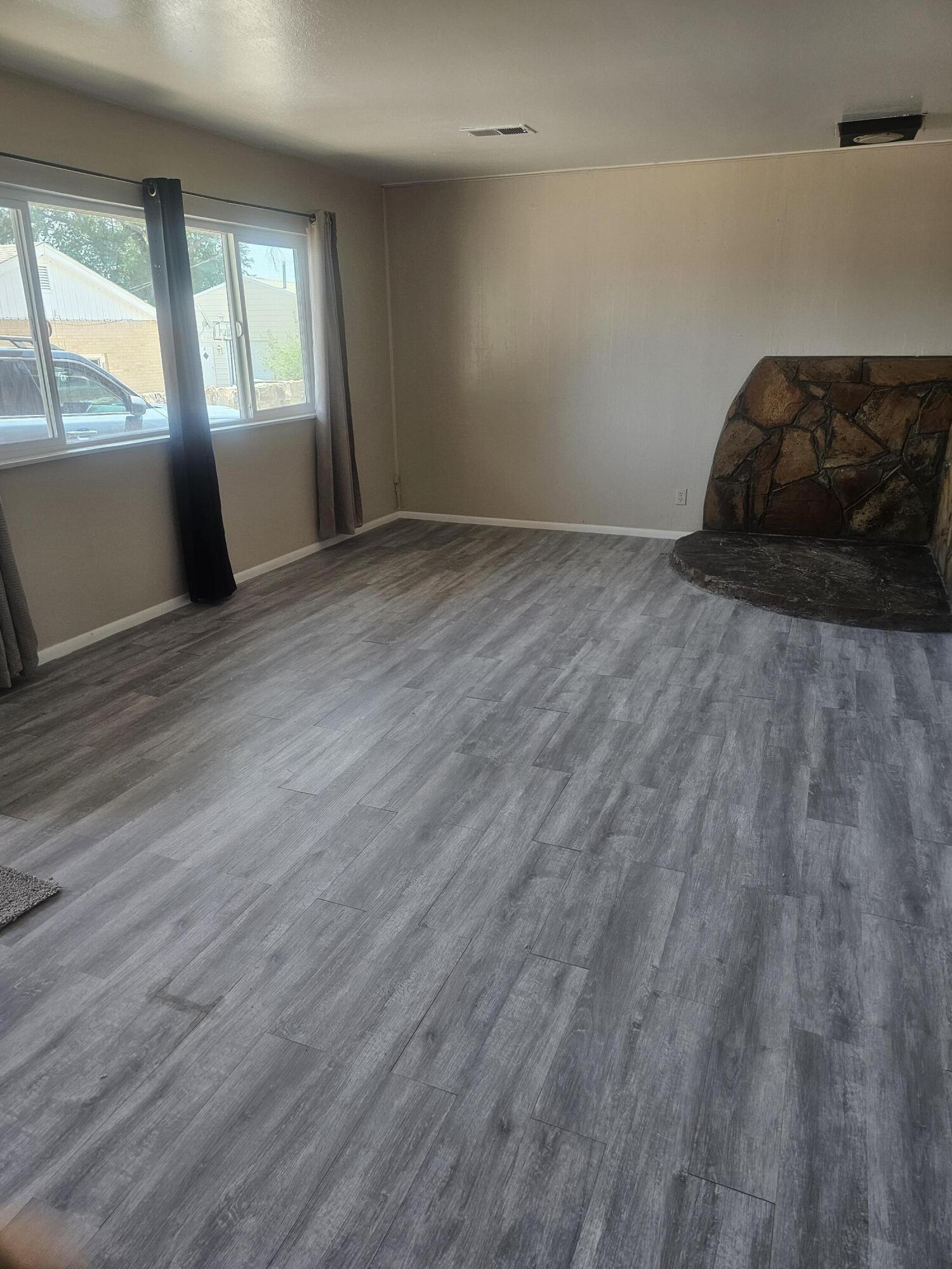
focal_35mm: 23
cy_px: 634
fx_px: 843
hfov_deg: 58.9
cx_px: 476
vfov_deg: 73.9
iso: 160
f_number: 1.7
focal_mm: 6.3
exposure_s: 1/180
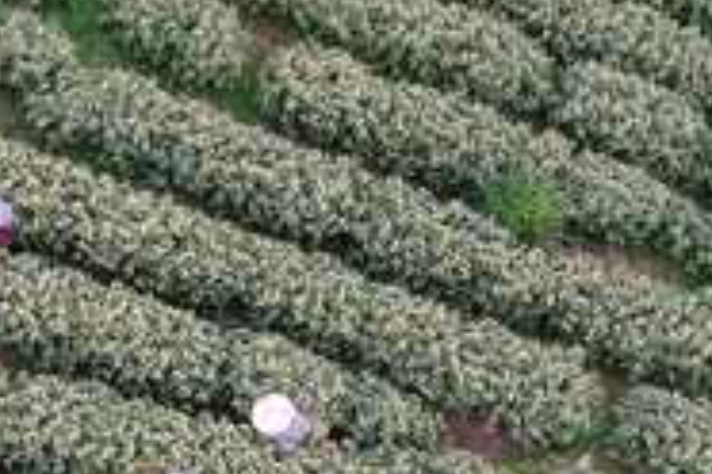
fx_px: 3322
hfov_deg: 12.0
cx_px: -126
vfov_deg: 8.0
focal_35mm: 168
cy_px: 703
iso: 200
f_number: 4.5
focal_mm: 10.13
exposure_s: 1/210
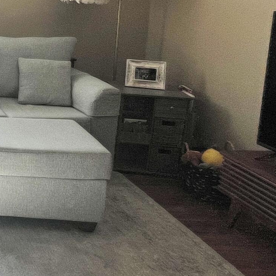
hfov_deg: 26.7
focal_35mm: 47
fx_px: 424
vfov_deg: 35.0
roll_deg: -0.5
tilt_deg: -9.8
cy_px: 59
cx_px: -131
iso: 32
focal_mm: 1.57
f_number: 1.8
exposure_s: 1/533
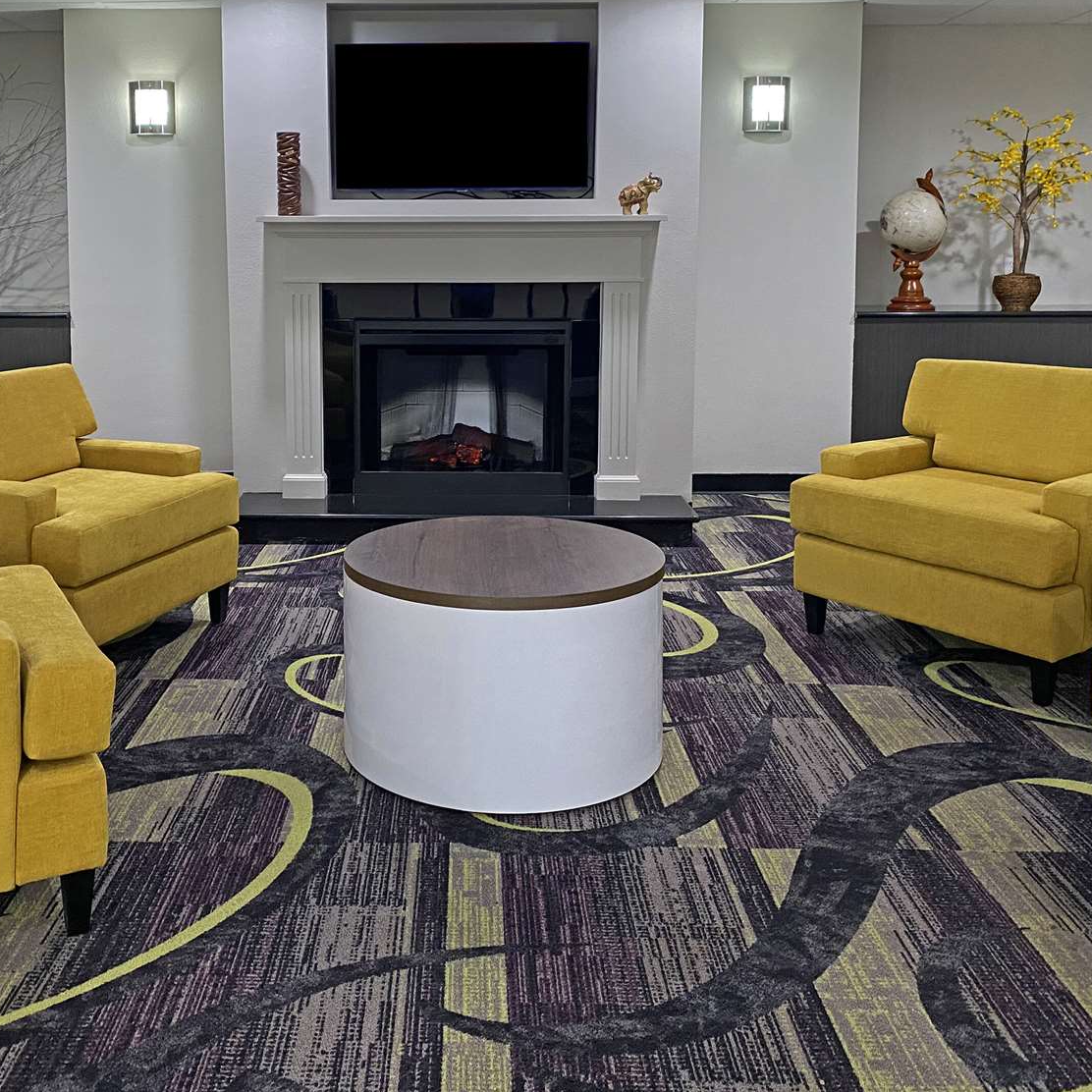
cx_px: 438
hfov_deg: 52.2
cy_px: 546
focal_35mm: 31
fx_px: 1106
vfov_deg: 52.5
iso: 320
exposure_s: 1/60
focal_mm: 4.25
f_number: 1.8
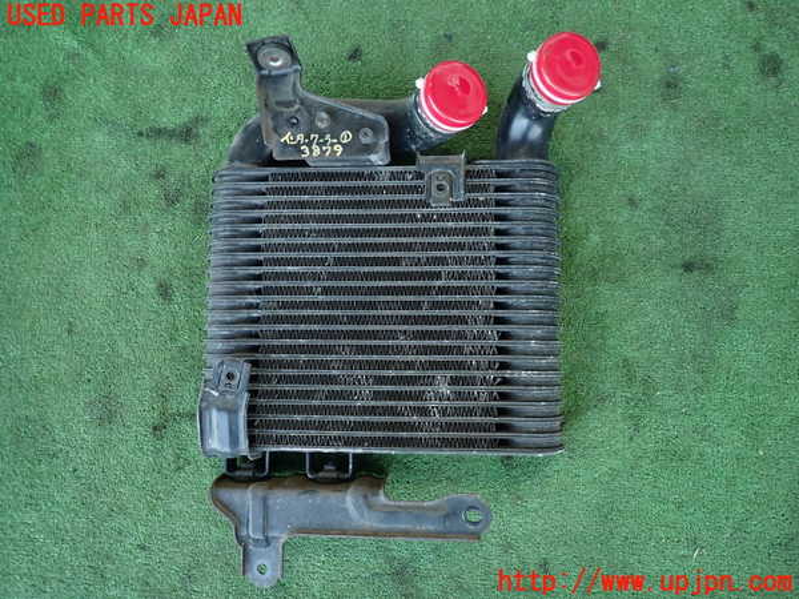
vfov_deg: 54.9
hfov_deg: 69.4
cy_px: 300
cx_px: 400
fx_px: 577
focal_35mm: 25
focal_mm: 4.5
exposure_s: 1/60
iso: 125
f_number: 2
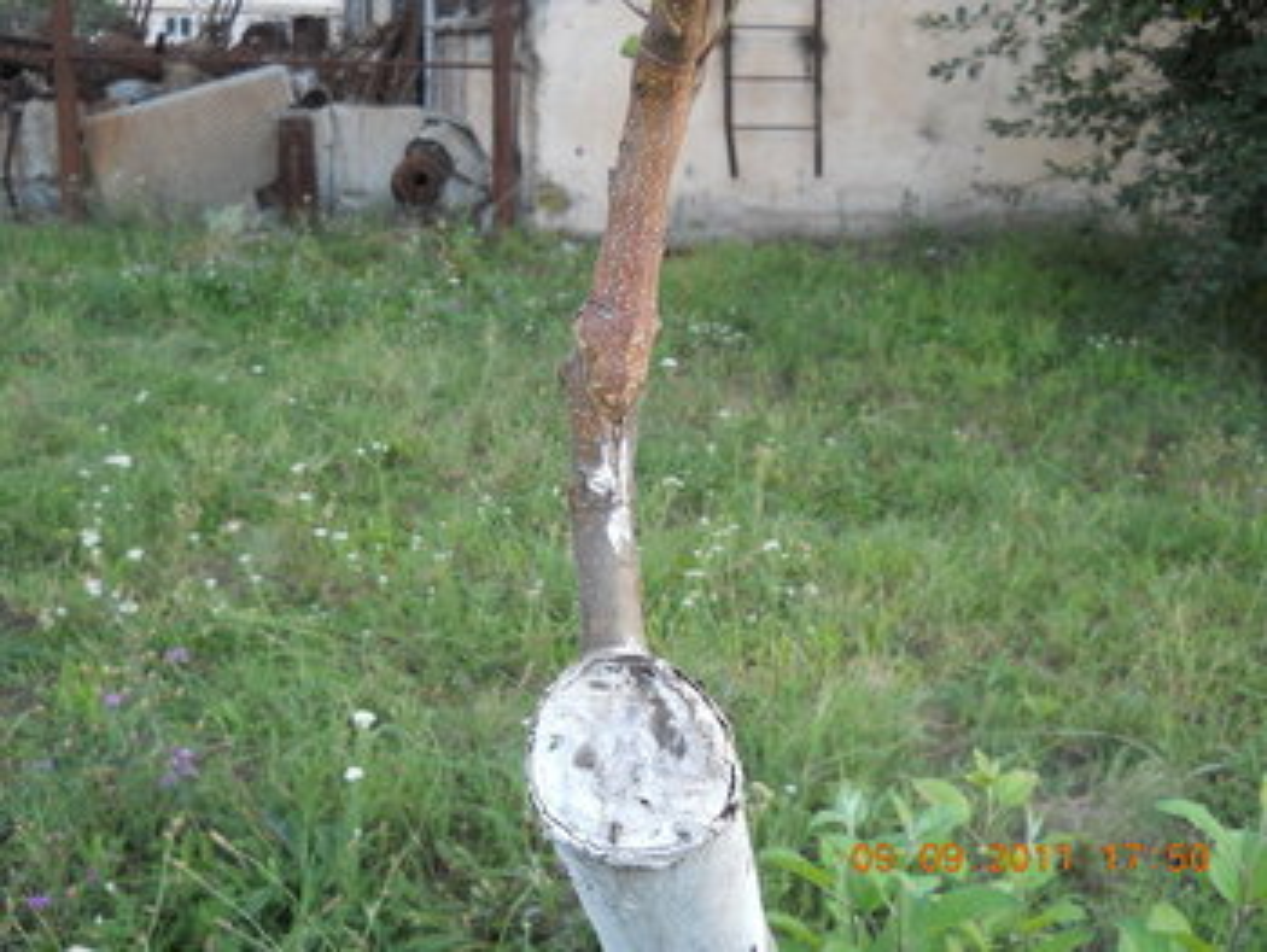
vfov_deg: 35.2
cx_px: 634
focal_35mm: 41
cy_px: 476
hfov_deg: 45.7
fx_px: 1502
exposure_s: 1/40
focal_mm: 6.72
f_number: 3.1
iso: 80
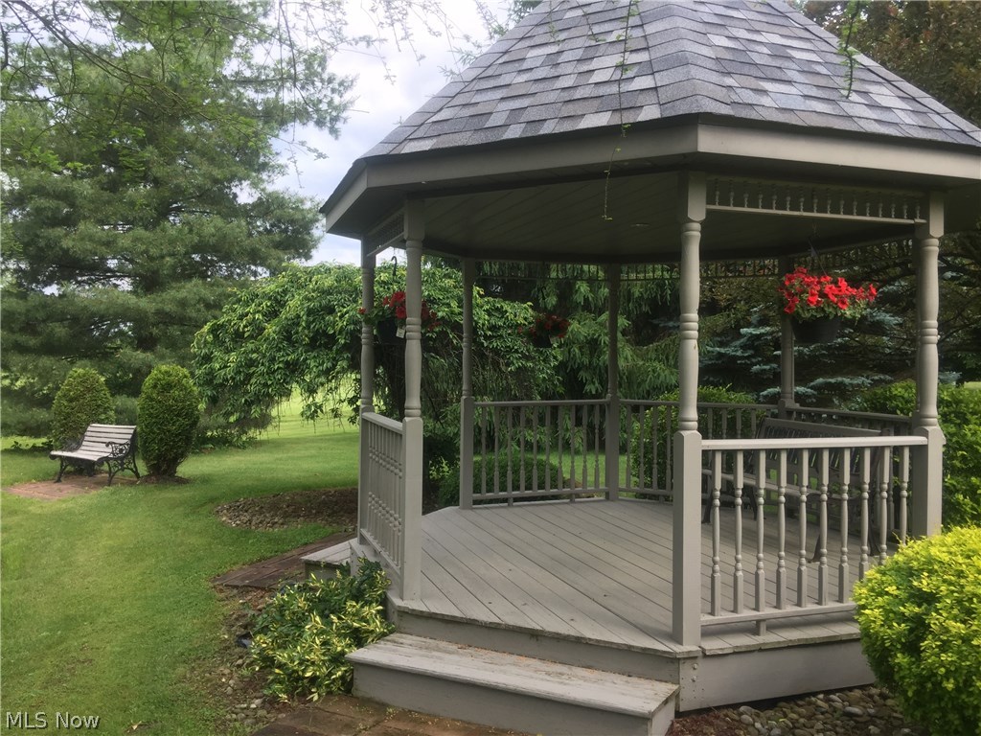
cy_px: 368
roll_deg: -1.5
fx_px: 822
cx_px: 490
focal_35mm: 29
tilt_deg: +1.5
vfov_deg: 48.2
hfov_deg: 61.7
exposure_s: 1/460
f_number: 2.2
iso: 32
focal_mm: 4.15
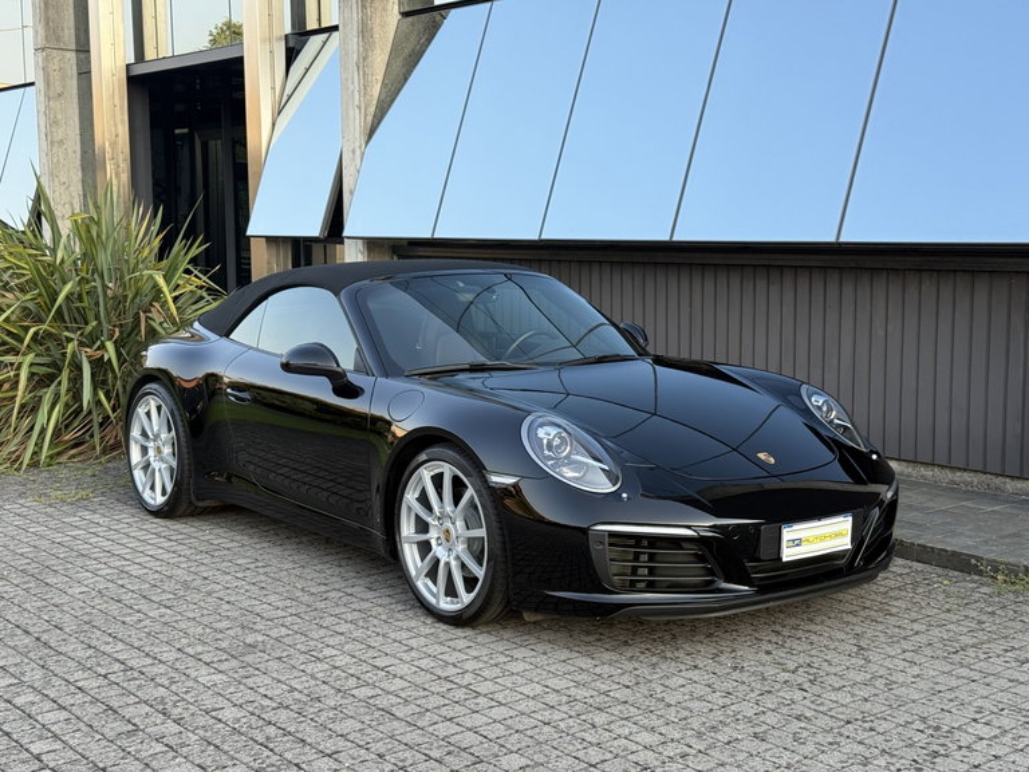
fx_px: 1427
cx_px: 514
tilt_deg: -6.4
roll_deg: +0.0
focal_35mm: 48
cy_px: 386
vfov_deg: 30.3
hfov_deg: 39.7
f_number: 1.78
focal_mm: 6.76
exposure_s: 1/452
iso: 64
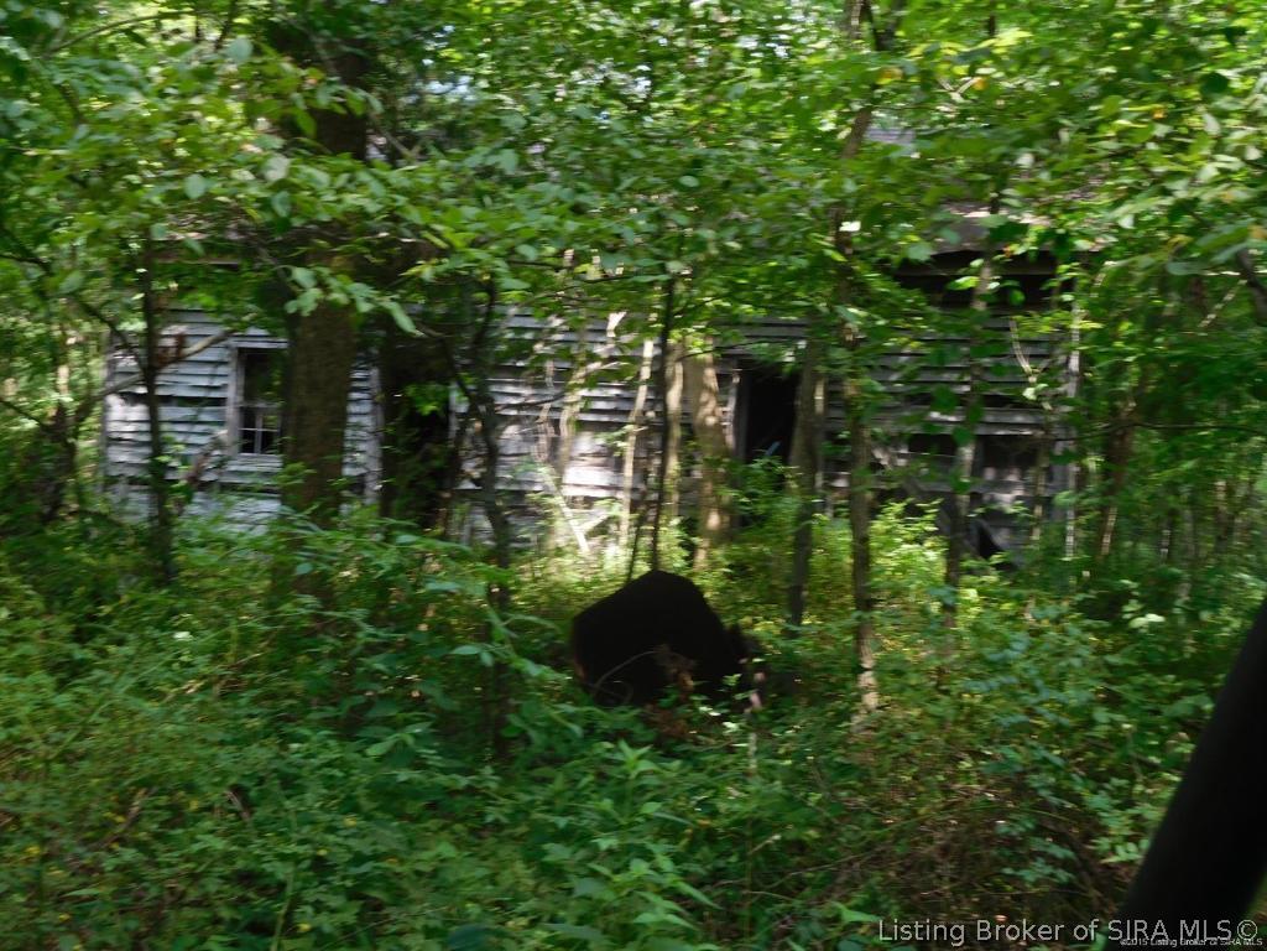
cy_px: 476
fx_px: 1647
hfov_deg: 42.1
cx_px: 634
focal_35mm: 45
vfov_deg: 32.2
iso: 125
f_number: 4
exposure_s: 1/80
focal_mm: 8
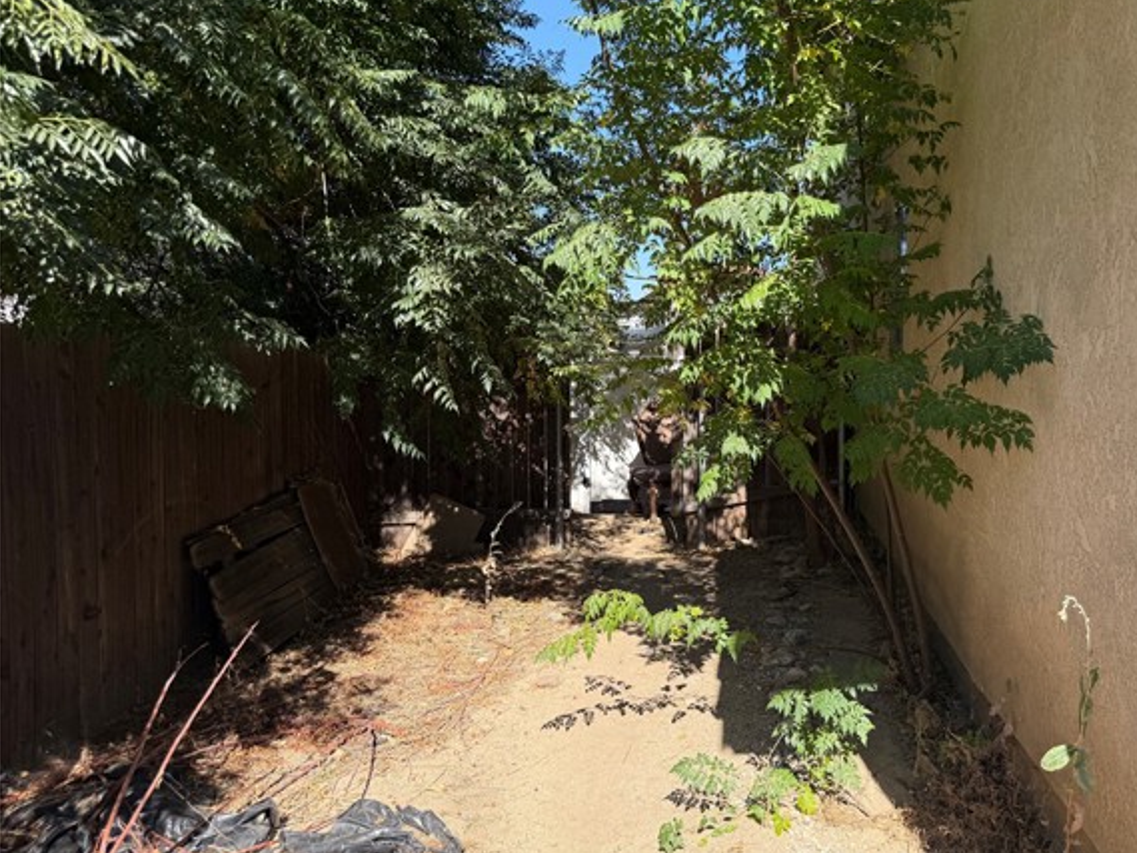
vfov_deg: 51.4
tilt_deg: -3.0
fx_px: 887
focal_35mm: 27
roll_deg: +0.0
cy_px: 422
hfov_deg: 65.1
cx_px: 637
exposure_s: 1/3584
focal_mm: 6.76
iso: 80
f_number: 1.78
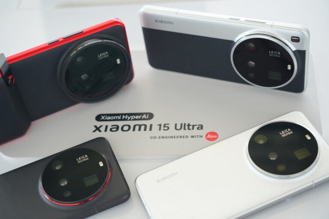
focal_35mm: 64
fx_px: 585
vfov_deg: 21.2
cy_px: 110
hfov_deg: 31.4
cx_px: 164
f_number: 5
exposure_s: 1/125
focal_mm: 64
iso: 800
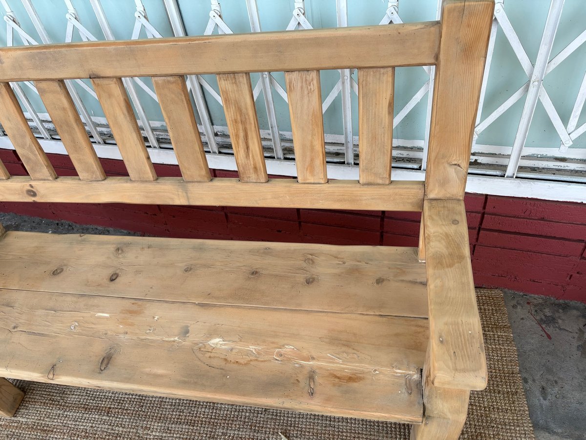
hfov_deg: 67.3
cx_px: 293
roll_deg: +9.6
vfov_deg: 53.1
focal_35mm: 26
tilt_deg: -43.0
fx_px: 440
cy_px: 220
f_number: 1.6
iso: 50
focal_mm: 5.96
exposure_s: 1/122
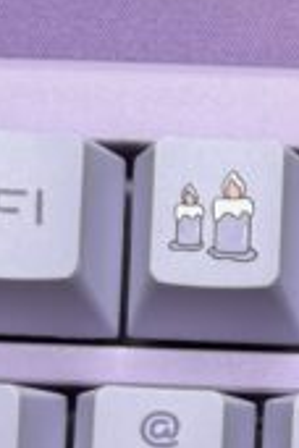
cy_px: 668
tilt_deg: -83.7
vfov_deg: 16.1
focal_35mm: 117
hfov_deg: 11.7
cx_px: 252
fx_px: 1458
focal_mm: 2.22
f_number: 2.2
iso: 64
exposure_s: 1/120
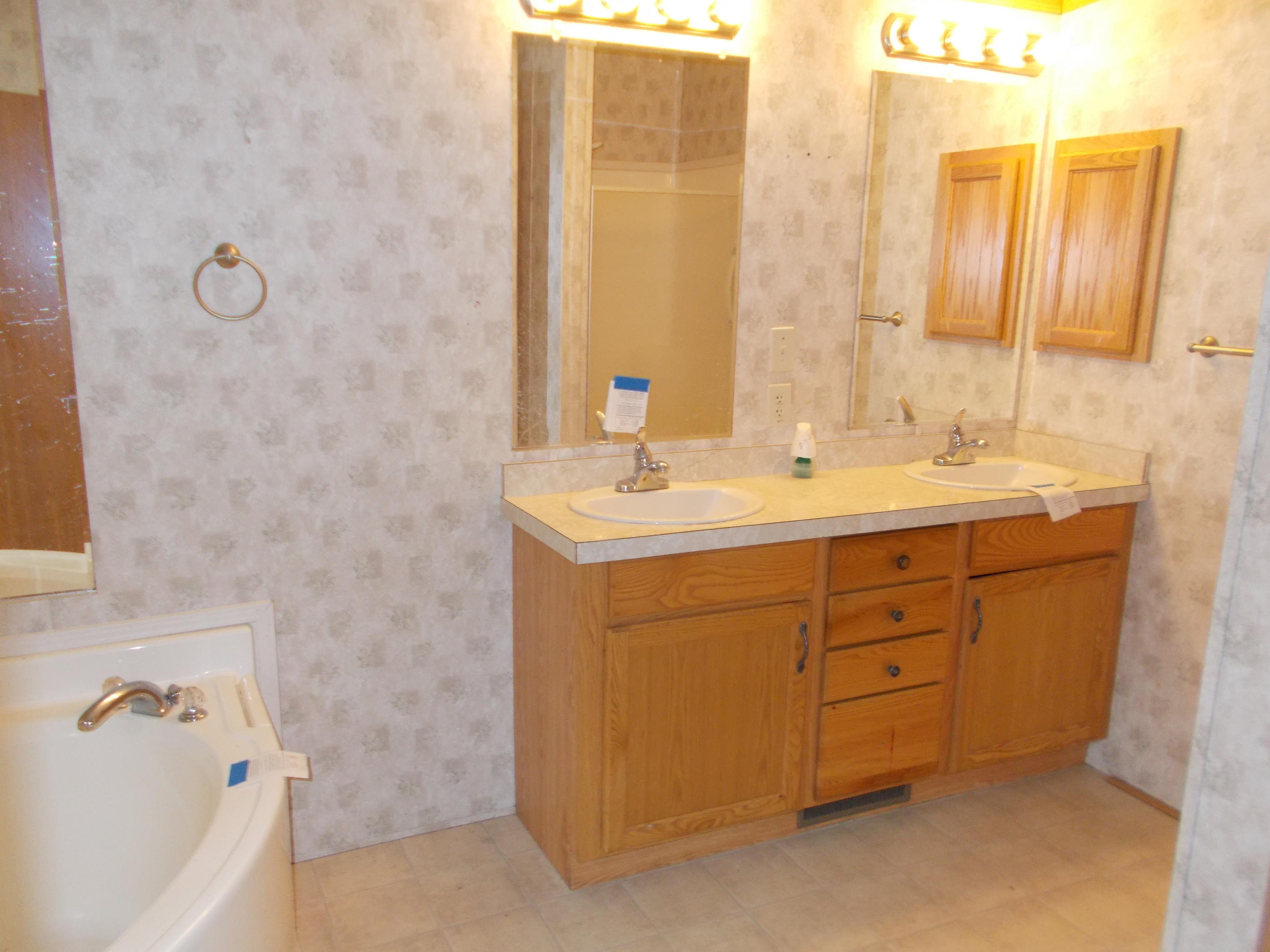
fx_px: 1027
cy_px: 506
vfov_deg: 49.7
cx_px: 617
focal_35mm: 28
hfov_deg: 63.4
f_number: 3.2
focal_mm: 4.6
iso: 200
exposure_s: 1/25
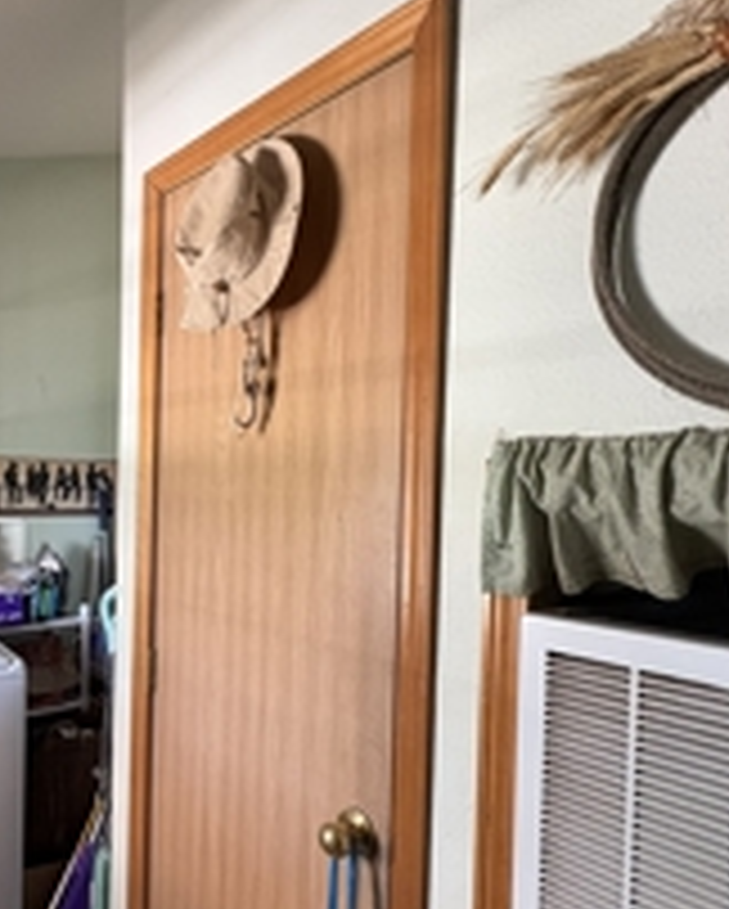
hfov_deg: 48.5
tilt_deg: -1.6
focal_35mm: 27
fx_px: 727
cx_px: 94
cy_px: 490
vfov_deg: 63.9
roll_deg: -1.2
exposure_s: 1/60
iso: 400
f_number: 2.2
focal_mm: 2.22
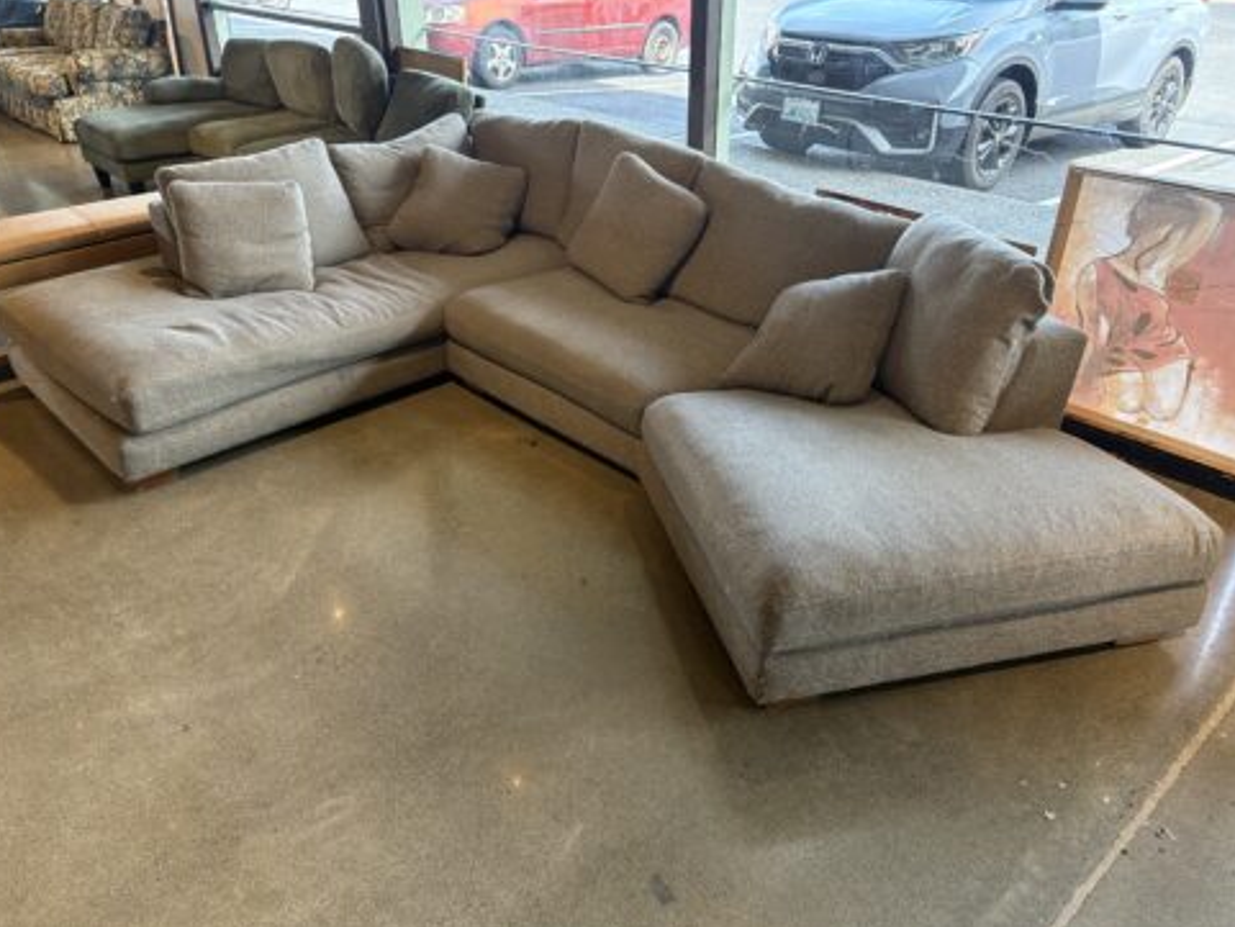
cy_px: 458
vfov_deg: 51.4
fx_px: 964
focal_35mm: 27
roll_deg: +1.4
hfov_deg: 65.3
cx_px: 609
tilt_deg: -30.9
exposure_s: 1/150
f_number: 1.6
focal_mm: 5.96
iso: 125
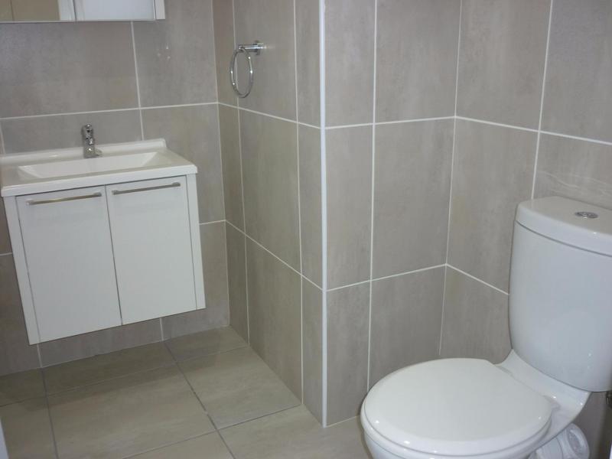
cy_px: 230
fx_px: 583
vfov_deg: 42.9
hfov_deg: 55.4
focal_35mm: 33
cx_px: 306
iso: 100
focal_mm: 5.5
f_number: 2.8
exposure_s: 1/30
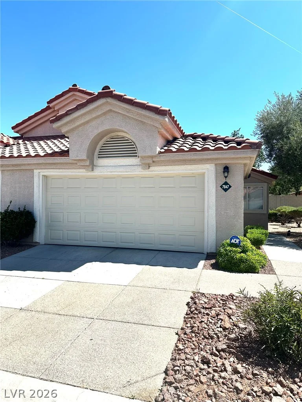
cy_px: 201
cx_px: 151
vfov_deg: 71.6
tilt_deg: +0.1
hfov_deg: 56.8
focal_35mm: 24
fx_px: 279
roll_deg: -1.0
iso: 80
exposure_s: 1/5848
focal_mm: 6.86
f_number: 1.78
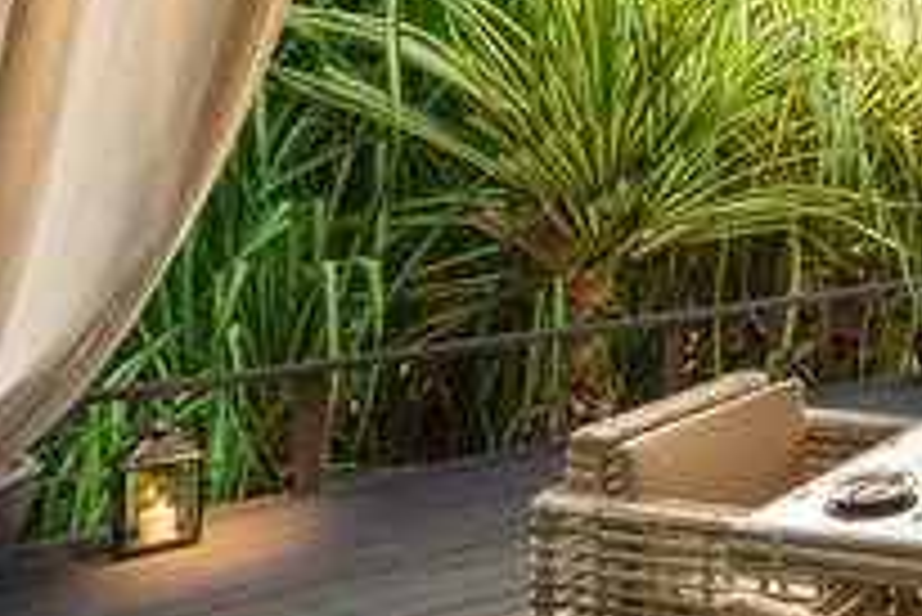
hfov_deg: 29.2
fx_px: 1281
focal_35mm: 50
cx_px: 1291
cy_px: 65
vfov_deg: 26.2
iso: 125
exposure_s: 1/4
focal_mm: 16
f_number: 11
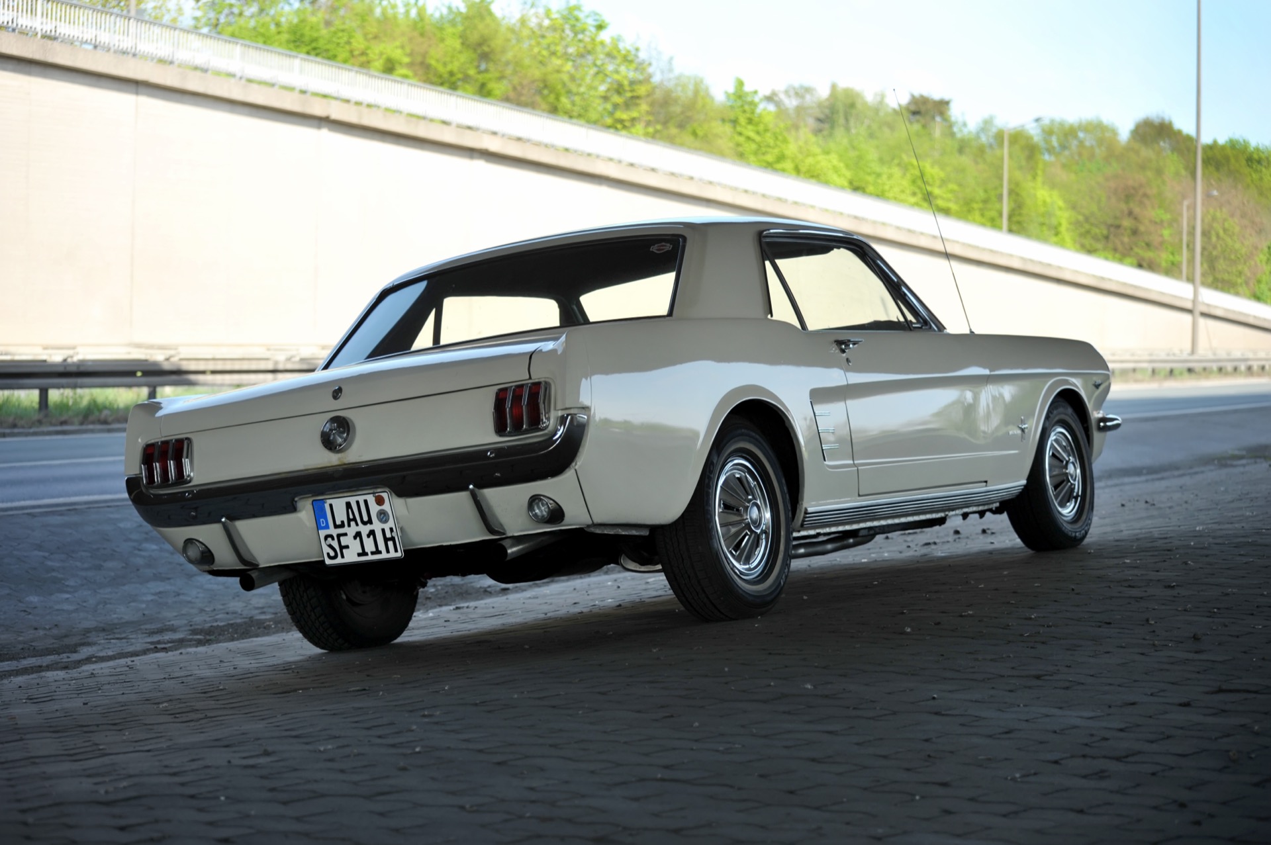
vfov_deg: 19.4
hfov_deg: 28.9
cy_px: 422
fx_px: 2469
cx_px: 636
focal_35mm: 70
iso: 200
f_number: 4.5
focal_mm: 70
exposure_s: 1/400
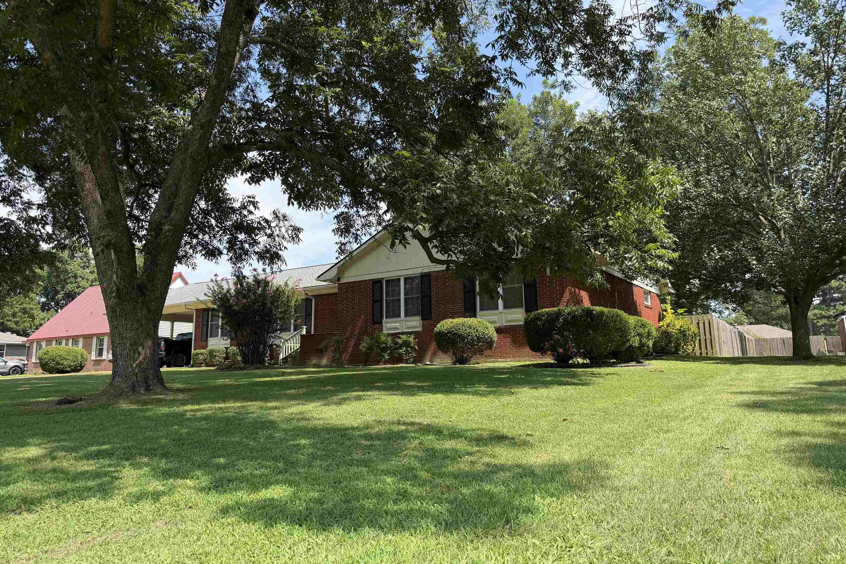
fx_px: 587
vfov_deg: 51.3
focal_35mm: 25
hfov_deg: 71.5
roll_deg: +1.1
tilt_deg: +11.7
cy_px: 267
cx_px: 423
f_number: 1.78
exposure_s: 1/1812
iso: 100
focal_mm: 6.76
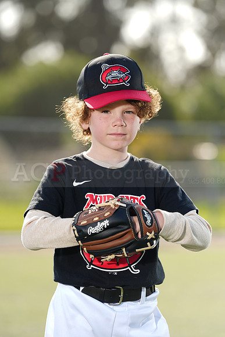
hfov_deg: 6.9
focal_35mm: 200
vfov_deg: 10.3
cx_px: 112
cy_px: 168
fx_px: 1874
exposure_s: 1/250
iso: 64
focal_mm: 200
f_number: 4.5
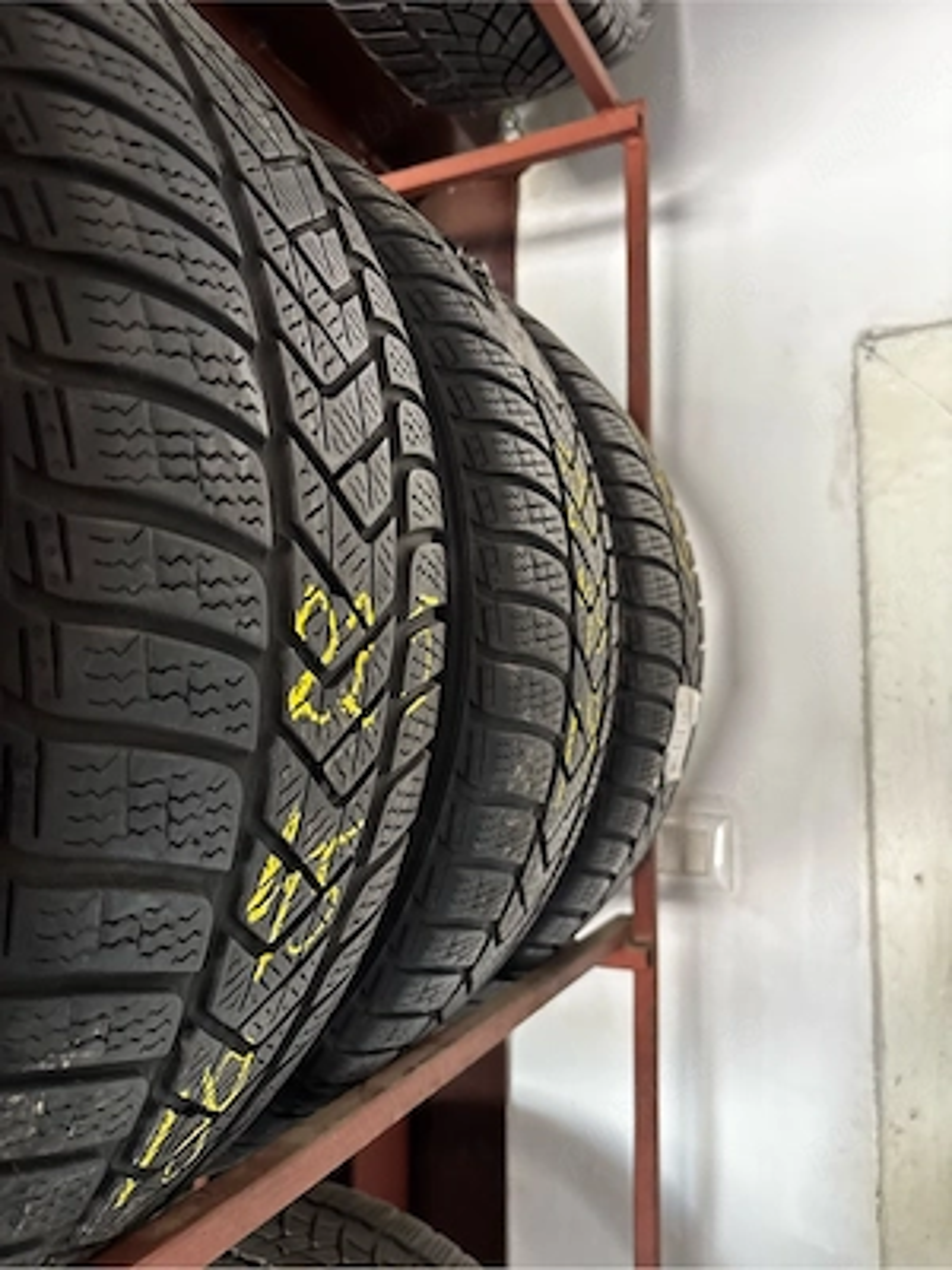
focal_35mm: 26
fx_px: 953
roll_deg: -1.5
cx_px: 476
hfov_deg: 53.1
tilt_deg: +5.0
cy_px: 635
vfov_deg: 67.3
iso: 250
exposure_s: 1/60
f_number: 1.6
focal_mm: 5.96
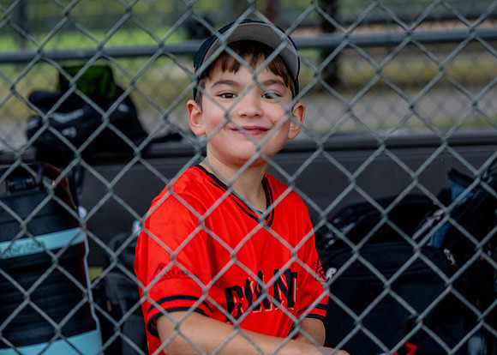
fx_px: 1382
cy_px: 131
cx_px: 240
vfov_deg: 14.6
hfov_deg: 20.4
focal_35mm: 98
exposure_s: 1/1250
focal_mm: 70
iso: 2500
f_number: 2.8
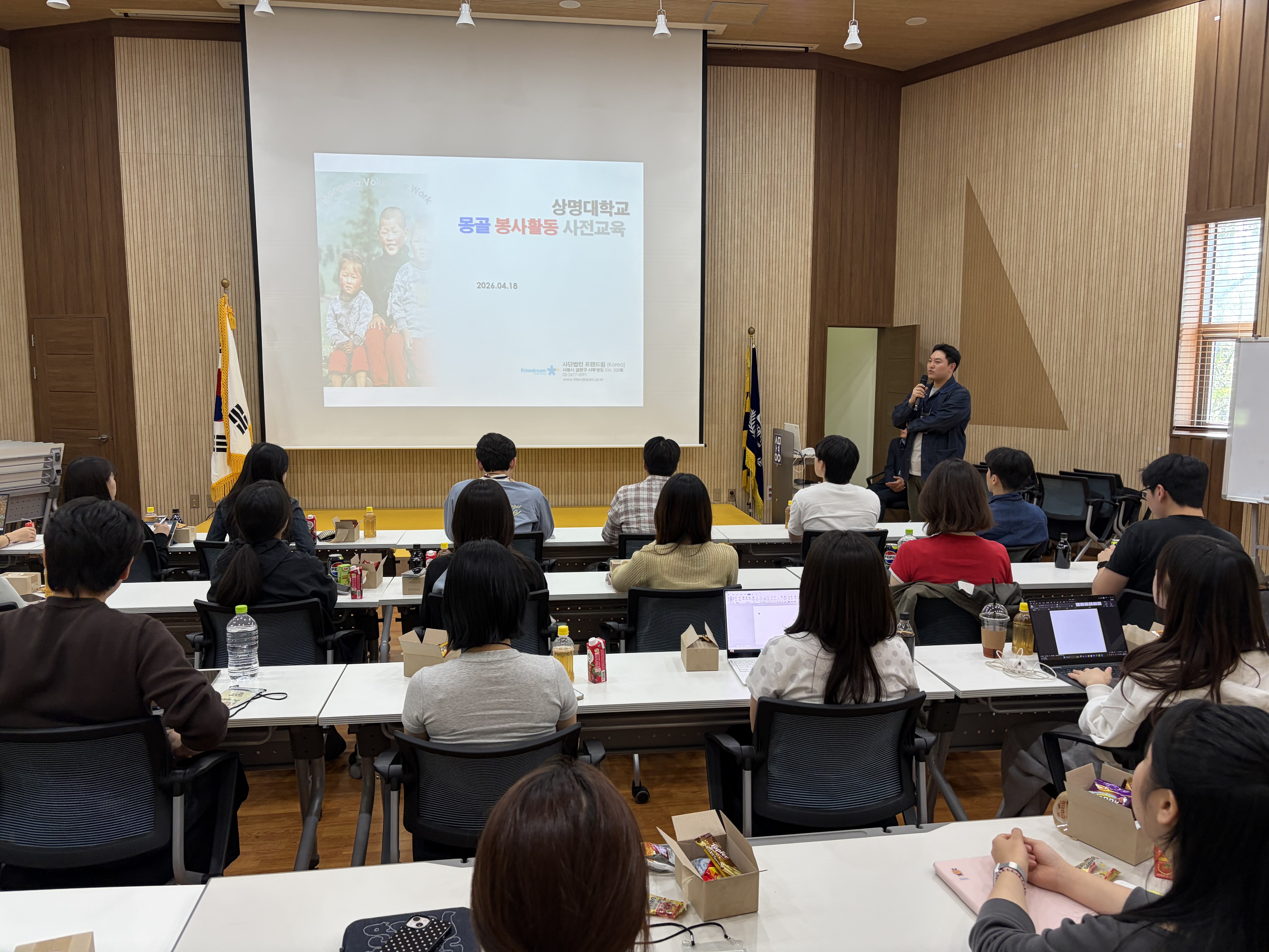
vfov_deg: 53.1
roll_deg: +1.7
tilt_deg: -5.2
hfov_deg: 67.3
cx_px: 634
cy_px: 476
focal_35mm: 26
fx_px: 953
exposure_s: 1/60
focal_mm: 5.96
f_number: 1.6
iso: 100
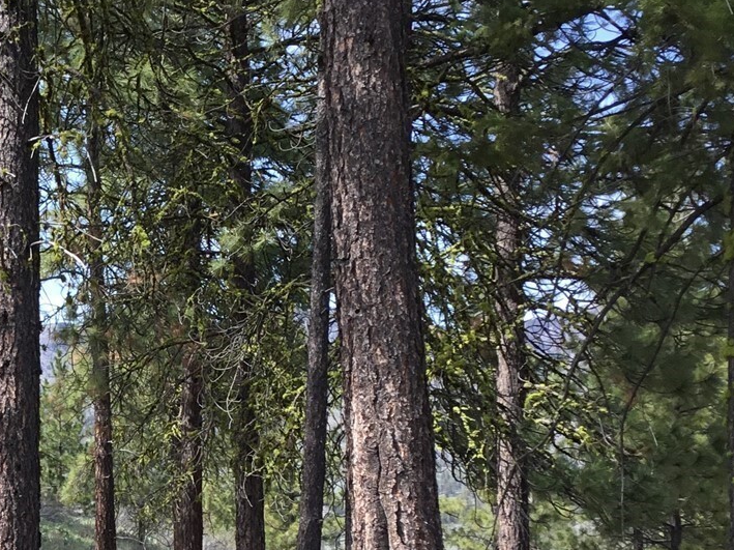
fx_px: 1484
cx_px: 35
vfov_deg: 20.9
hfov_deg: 26.6
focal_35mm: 70
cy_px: 395
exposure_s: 1/445
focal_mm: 3.3
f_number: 2.4
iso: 25
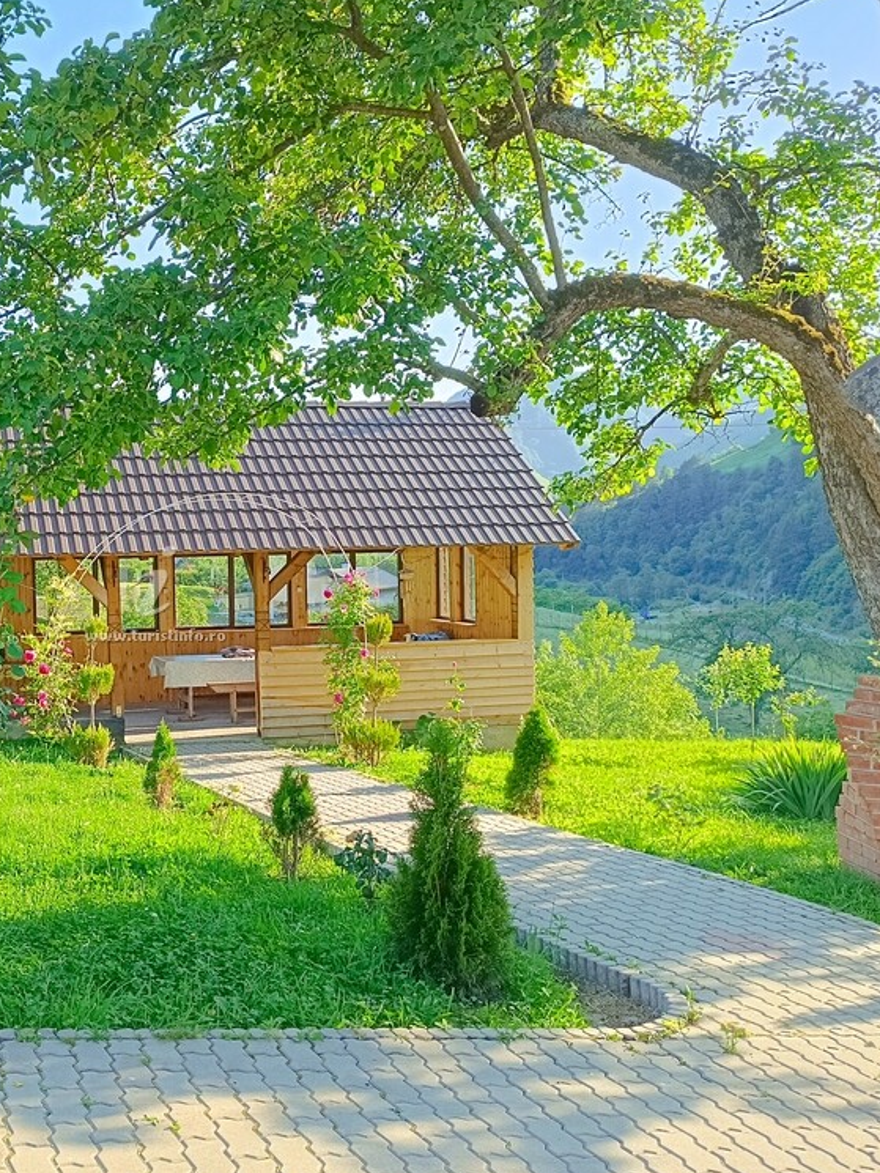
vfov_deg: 55.3
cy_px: 587
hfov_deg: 40.8
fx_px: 1118
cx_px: 151
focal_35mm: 33
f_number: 1.88
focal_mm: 5.59
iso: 53
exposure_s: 1/190
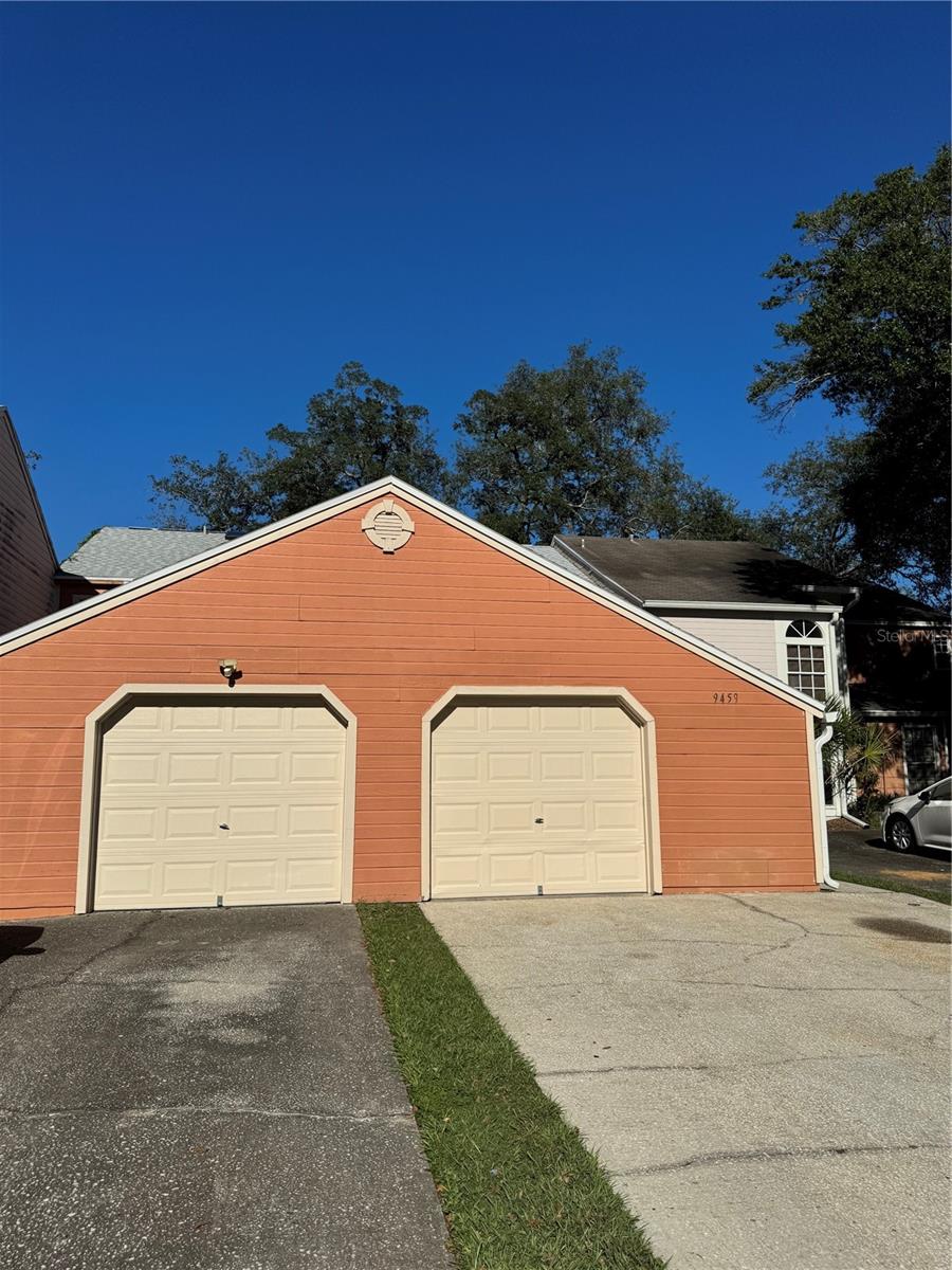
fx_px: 880
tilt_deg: +8.7
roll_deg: +0.9
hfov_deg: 56.8
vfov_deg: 71.6
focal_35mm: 24
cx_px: 476
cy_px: 635
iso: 80
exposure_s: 1/12346
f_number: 1.78
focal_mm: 6.76
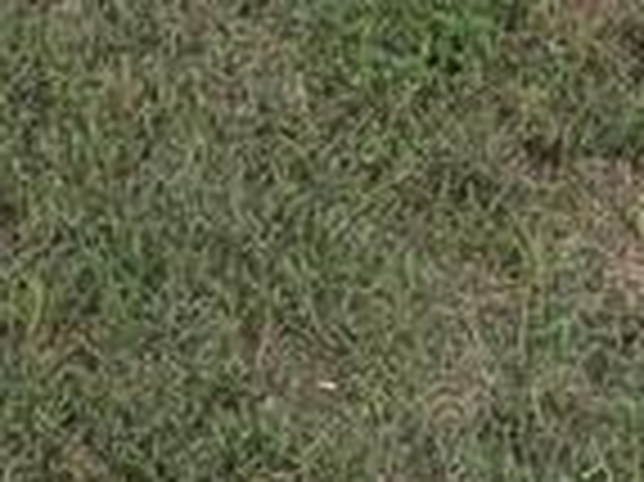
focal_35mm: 93
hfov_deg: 21.0
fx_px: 1729
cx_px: 203
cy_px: -1045
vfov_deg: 10.3
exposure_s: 1/1818
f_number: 2.2
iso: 50
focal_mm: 1.95
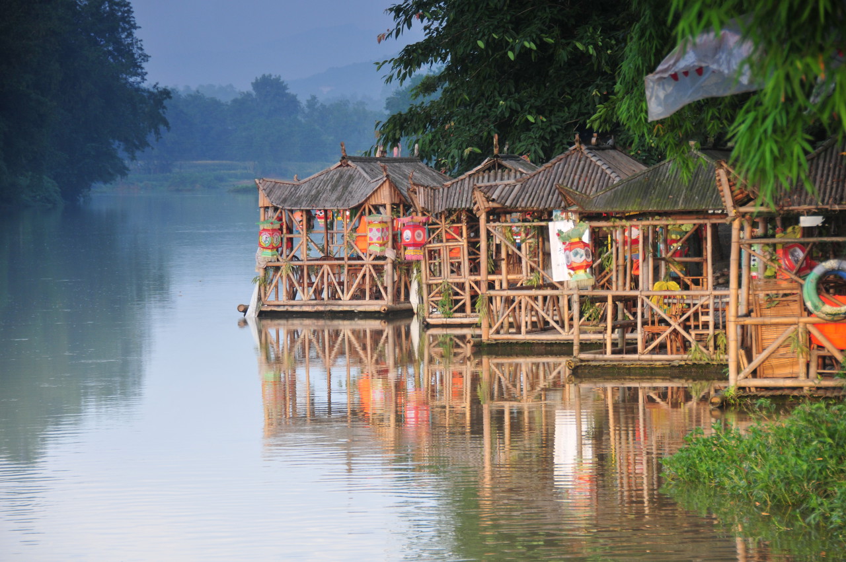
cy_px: 281
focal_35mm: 158
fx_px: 3698
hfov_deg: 13.1
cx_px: 423
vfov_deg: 8.7
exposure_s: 1/40
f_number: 5.6
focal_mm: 105
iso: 200
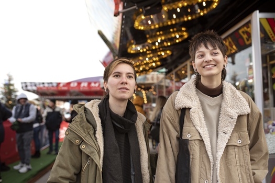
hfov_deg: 54.4
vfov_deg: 37.9
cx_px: 138
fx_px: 267
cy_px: 92
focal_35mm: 35
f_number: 2.8
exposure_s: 1/800
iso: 200
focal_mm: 35
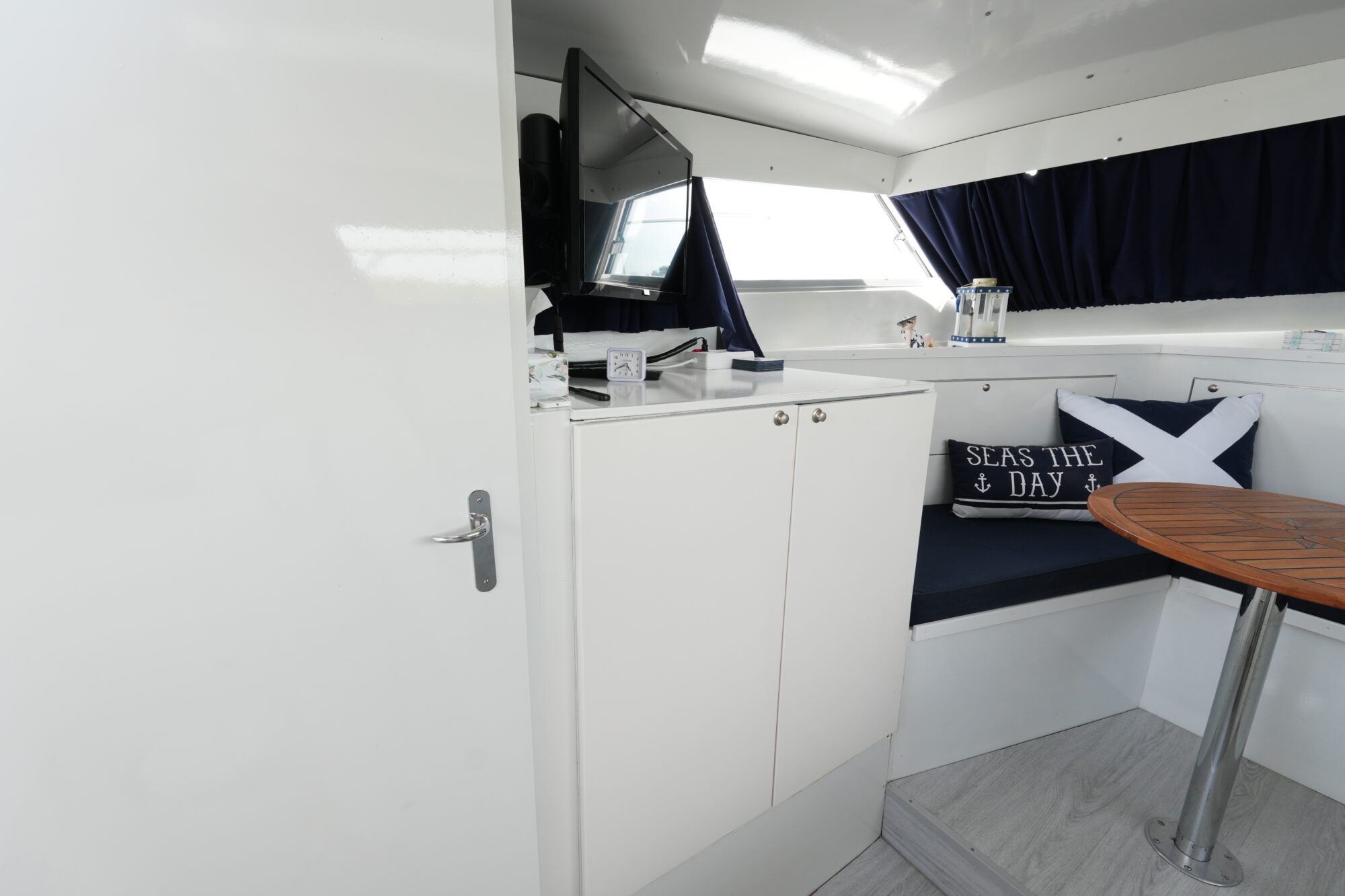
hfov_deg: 100.4
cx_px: 672
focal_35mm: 15
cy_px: 448
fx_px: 560
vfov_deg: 77.3
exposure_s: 1/30
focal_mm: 10
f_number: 8
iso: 160
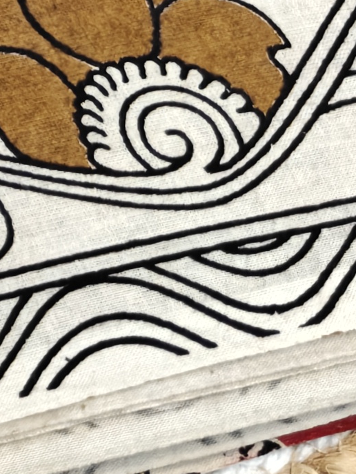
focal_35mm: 143
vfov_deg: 12.3
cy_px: -444
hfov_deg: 8.9
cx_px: -620
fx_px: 1959
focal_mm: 5.59
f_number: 1.8
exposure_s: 1/50
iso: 400
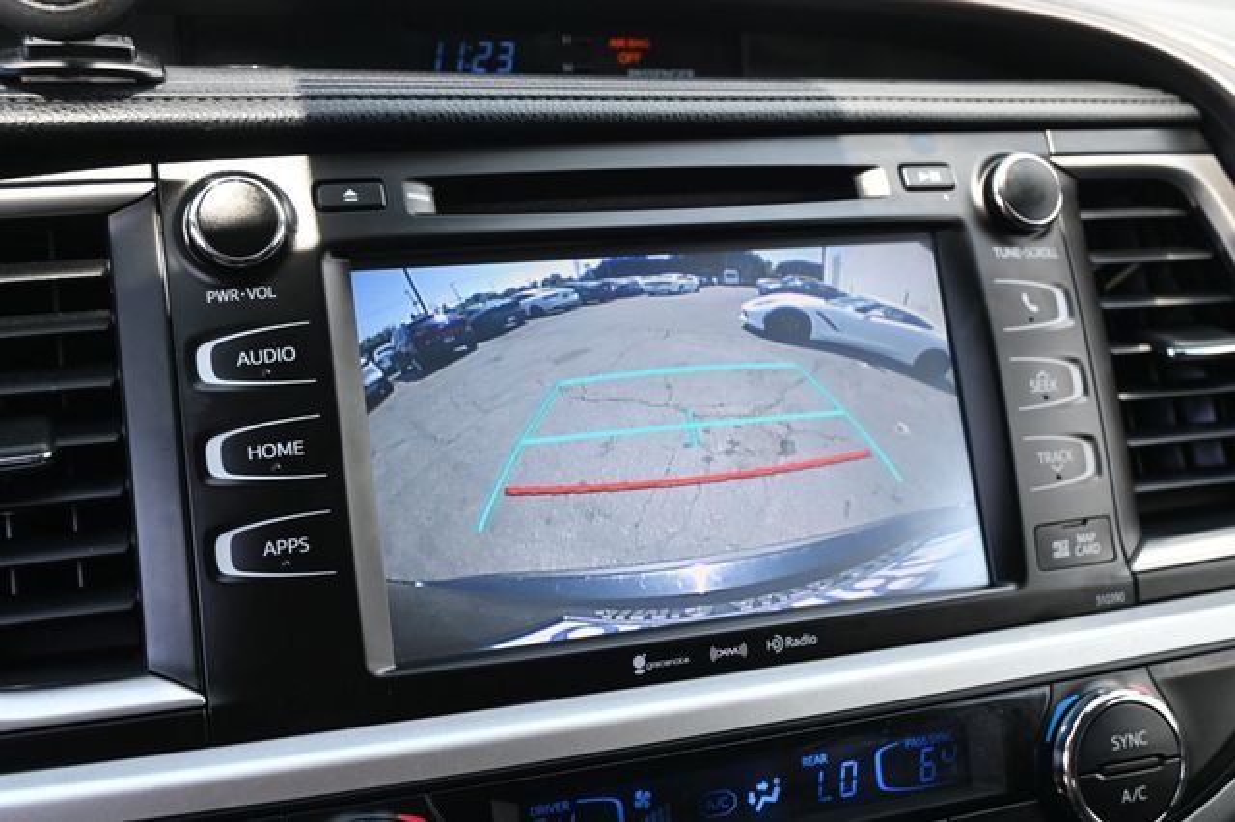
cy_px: 411
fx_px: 1363
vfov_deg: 33.6
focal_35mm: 40
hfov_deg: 48.7
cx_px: 618
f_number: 4.5
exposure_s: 1/125
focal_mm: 26.5
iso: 450
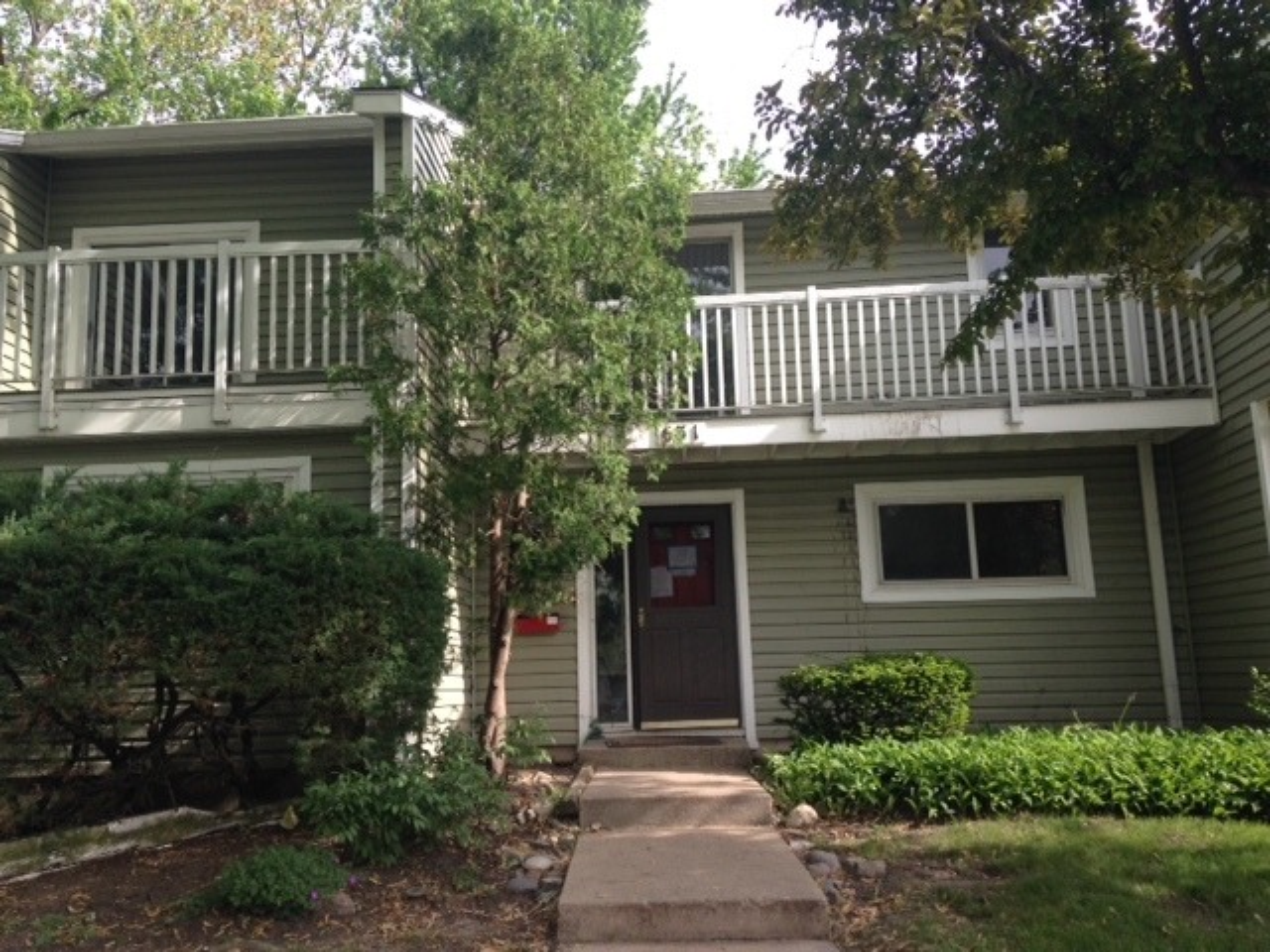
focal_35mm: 33
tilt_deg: +10.6
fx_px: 1211
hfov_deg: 55.4
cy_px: 476
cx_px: 635
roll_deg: +1.2
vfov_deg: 42.9
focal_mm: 4.12
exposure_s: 1/352
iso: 50
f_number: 2.4
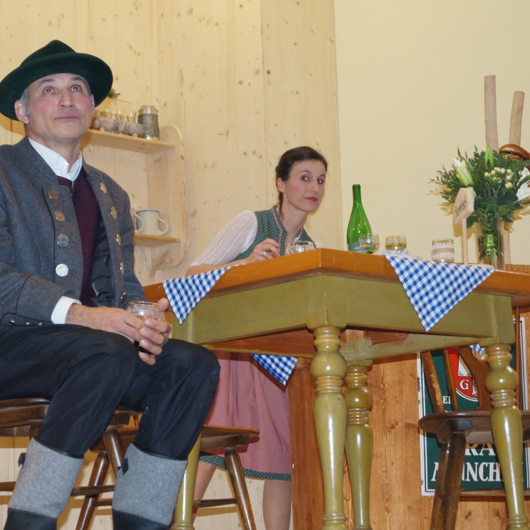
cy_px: 256
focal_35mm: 114
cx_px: 142
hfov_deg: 15.3
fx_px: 1969
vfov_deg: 15.3
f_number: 5.6
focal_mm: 55
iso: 1000
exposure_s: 1/160
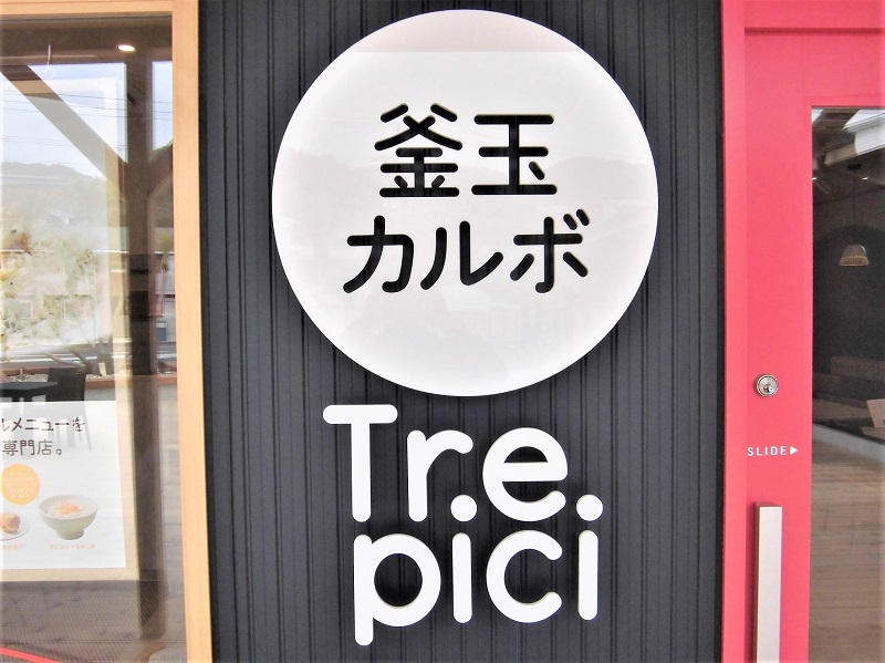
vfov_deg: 53.0
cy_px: 332
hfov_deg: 67.3
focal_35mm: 26
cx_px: 442
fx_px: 664
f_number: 2.8
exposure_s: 1/400
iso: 100
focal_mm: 4.7
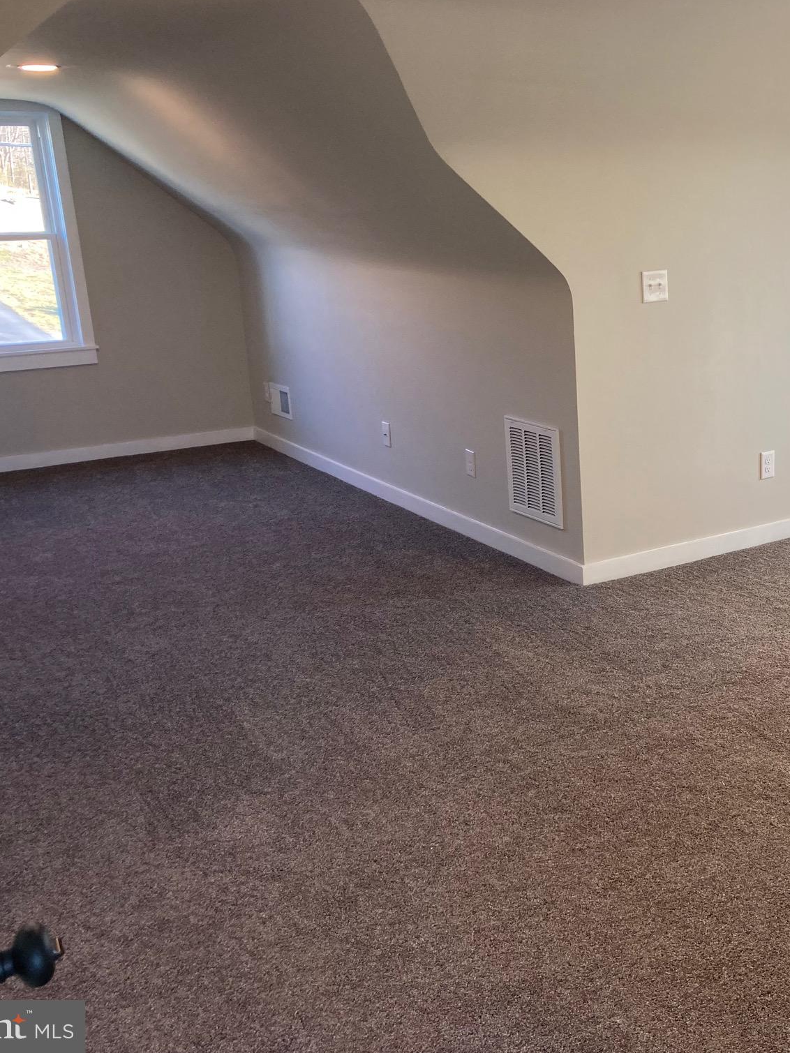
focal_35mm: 38
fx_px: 1156
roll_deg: +1.5
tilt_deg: -15.0
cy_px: 521
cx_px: 625
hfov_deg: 36.5
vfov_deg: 49.0
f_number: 1.8
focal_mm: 3.99
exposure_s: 1/60
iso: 64
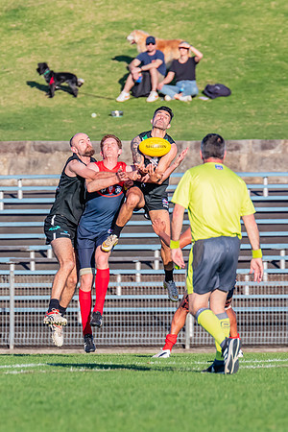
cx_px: 37
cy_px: 193
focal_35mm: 830
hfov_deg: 1.7
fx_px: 9956
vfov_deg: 2.5
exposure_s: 1/1600
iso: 800
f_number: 8
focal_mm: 420
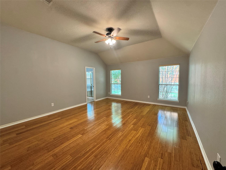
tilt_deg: -3.4
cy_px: 85
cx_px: 113
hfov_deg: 102.1
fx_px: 91
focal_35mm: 14
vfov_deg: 85.7
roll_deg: +0.9
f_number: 2.2
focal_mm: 2.22
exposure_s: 1/60
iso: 320
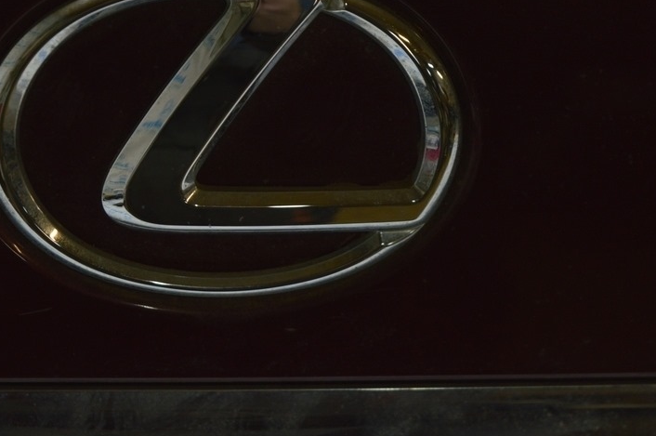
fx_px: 2179
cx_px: 186
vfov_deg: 11.4
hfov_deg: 17.0
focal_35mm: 120
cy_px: 164
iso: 400
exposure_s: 1/50
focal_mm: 55
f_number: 5.6
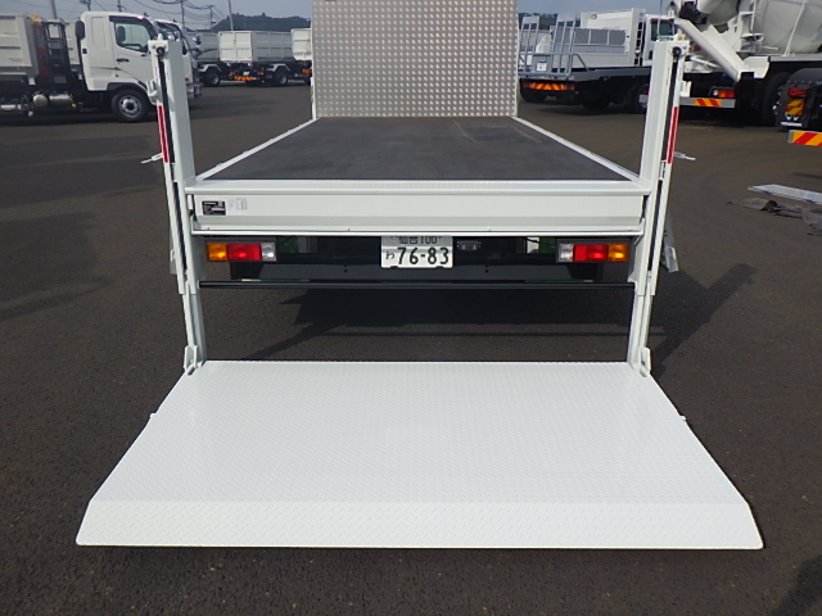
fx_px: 665
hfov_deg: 63.4
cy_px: 308
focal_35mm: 28
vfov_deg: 49.7
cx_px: 411
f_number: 4.2
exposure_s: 1/1000
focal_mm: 5
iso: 125
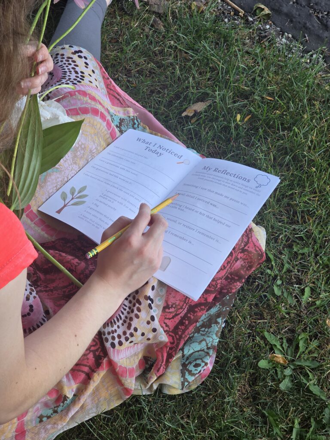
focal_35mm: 69
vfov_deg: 28.2
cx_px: 165
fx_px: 877
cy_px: 220
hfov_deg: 21.3
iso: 50
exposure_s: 1/181
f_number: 2.4
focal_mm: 7.9
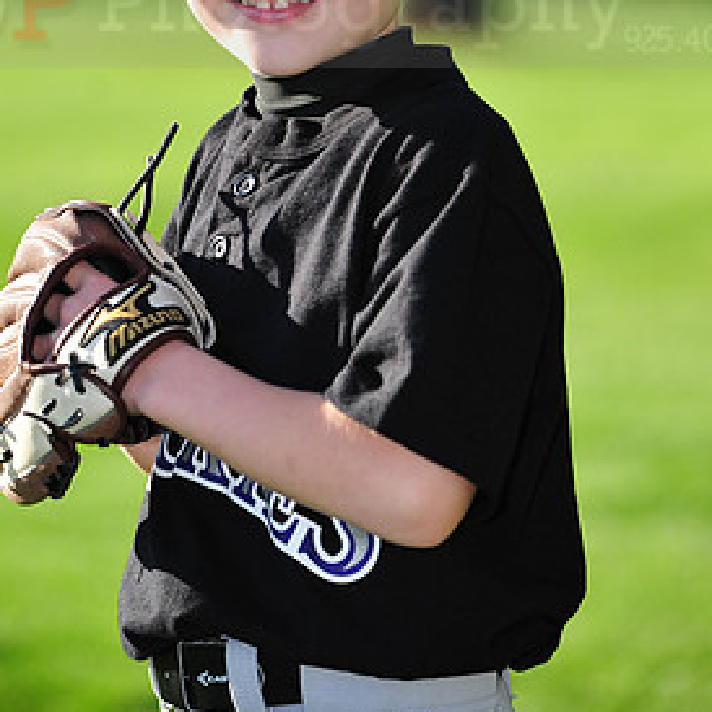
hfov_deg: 6.7
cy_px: -16
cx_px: 288
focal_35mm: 261
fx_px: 6074
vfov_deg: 6.7
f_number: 4.5
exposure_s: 1/640
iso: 200
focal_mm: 145
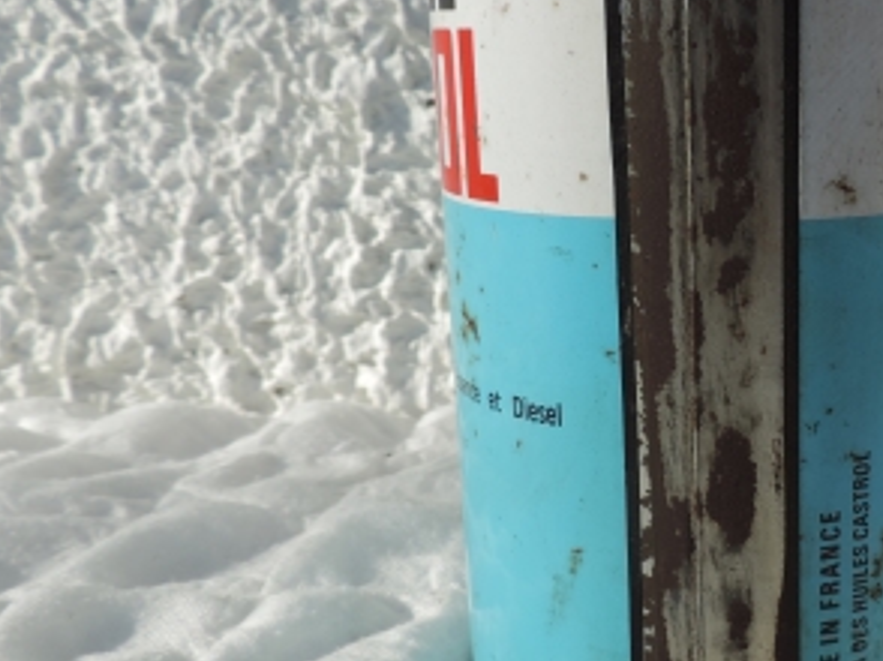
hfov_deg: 37.3
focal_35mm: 49
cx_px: 733
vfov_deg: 29.6
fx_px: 1249
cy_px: 346
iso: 80
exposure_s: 1/1600
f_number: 3
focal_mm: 4.3
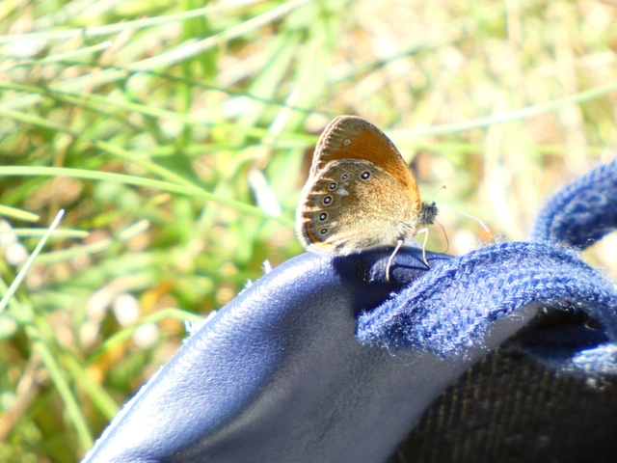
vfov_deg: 1.2
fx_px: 21389
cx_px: 308
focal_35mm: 1200
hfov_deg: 1.7
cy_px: 232
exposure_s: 1/80
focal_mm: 215
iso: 80
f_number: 5.9
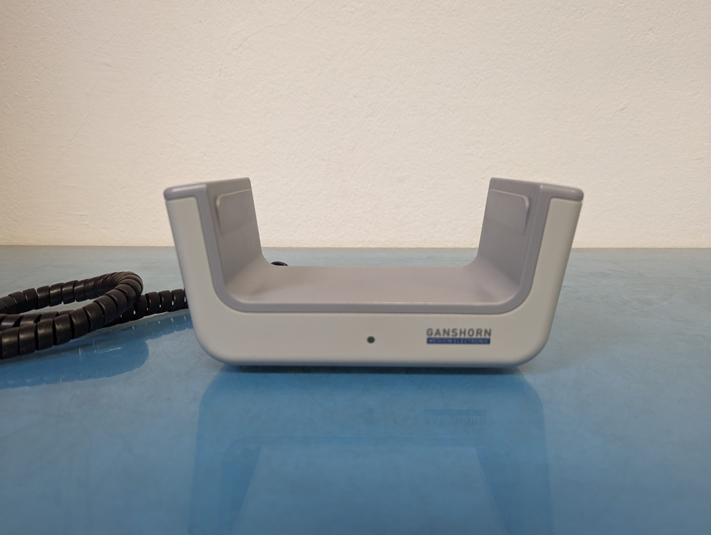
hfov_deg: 71.5
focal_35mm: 24
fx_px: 494
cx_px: 356
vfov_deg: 56.9
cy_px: 268
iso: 917
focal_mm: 6.81
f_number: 1.85
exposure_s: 1/210
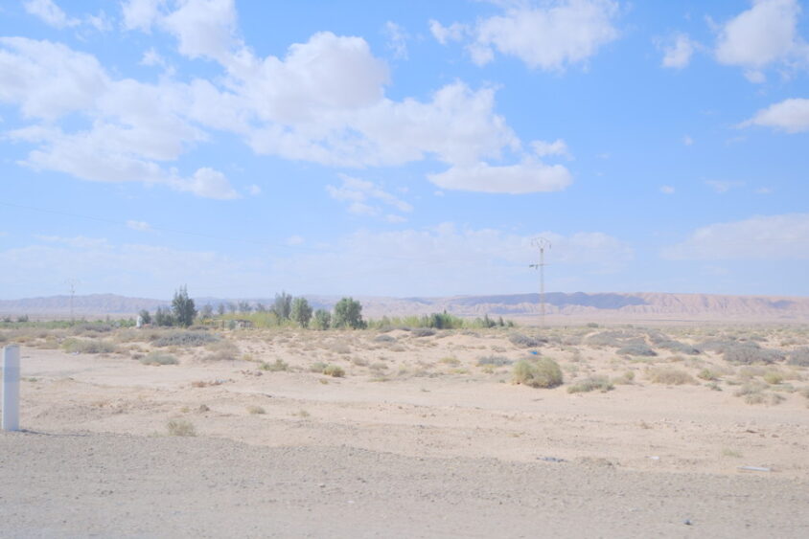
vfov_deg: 36.9
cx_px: 404
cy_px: 270
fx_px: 809
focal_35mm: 36
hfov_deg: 53.1
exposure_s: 1/2000
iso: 640
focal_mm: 24
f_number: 4.5
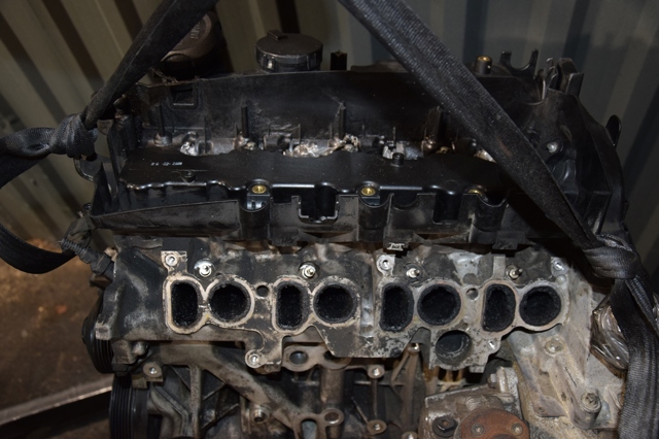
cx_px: 330
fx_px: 659
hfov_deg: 53.2
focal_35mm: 36
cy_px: 220
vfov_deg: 36.8
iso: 800
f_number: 5
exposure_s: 1/60
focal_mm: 24
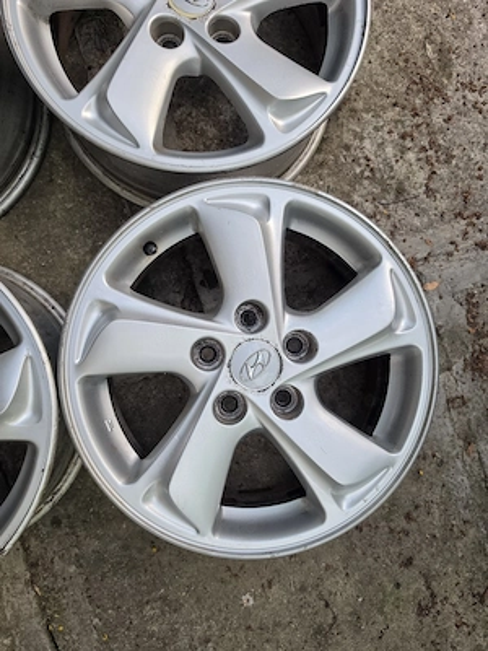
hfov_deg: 58.9
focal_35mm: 23
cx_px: 244
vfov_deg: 73.9
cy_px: 326
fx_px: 432
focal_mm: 6.5
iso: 125
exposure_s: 1/182
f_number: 1.4
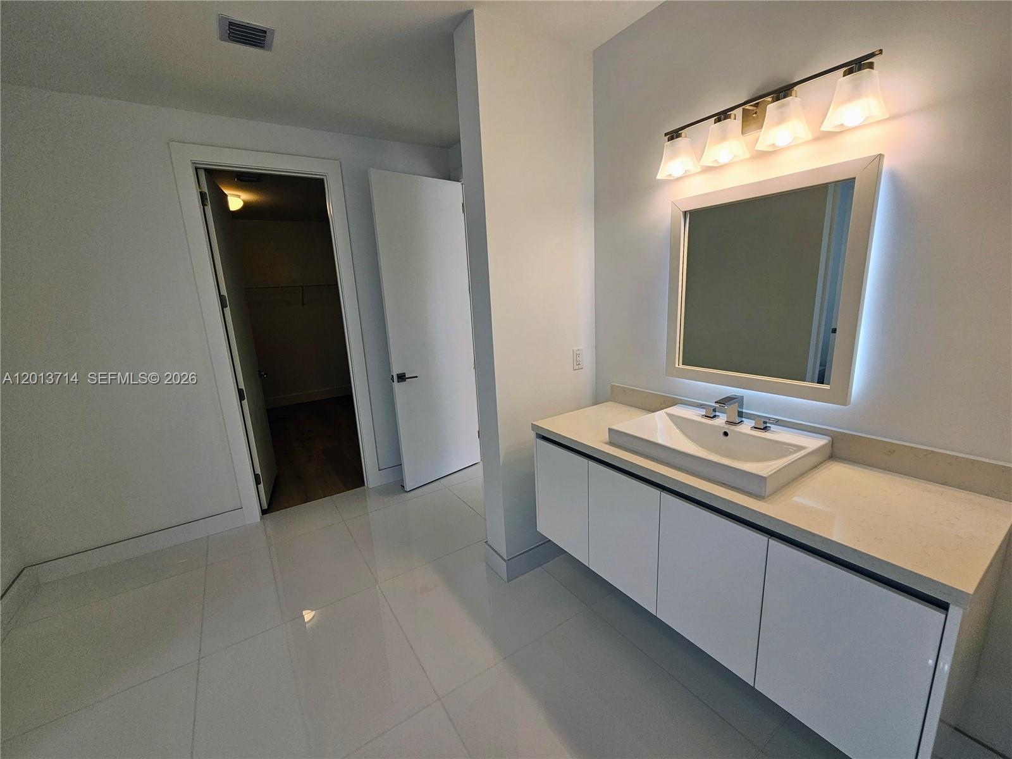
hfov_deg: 106.2
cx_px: 506
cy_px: 380
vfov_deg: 89.9
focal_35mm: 13
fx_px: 380
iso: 64
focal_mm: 2.2
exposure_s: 1/120
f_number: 2.2
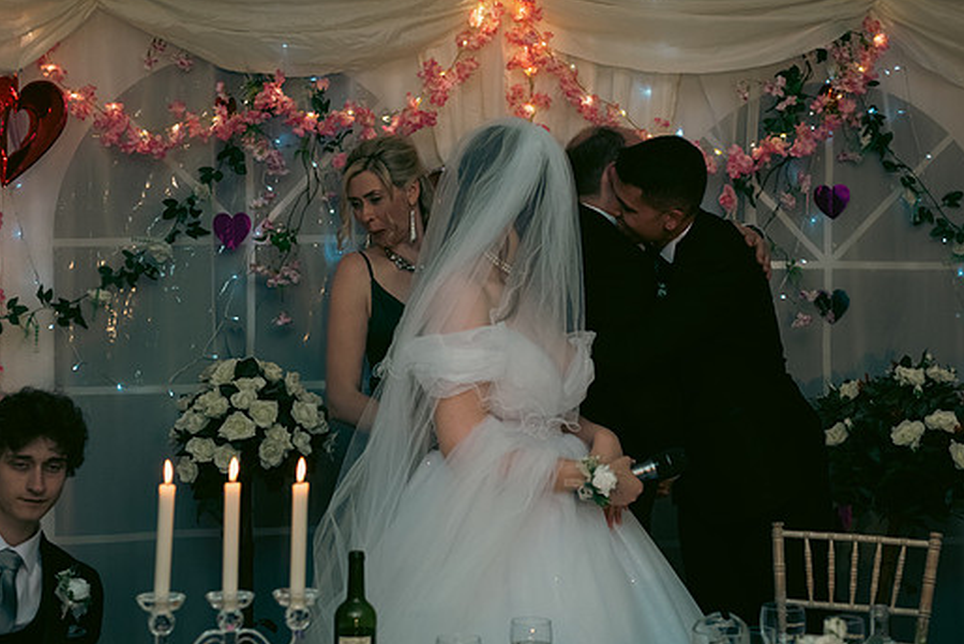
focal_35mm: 79
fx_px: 2116
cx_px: 463
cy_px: 290
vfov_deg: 17.3
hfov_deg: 25.7
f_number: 3.5
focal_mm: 70
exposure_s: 1/160
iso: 800
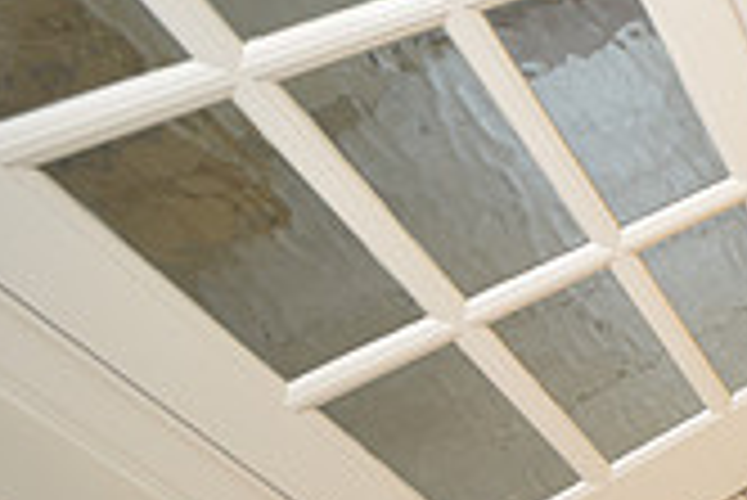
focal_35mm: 42
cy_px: 421
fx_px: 872
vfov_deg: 30.9
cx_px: 1215
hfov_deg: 26.1
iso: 400
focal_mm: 12
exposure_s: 1/30
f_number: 5.6
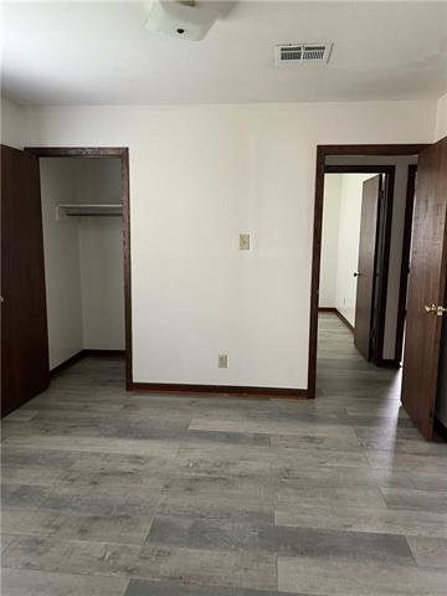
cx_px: 224
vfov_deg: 67.3
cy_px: 298
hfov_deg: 53.1
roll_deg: -1.2
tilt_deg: -9.8
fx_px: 448
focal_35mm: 26
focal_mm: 5.7
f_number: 1.5
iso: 125
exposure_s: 1/60
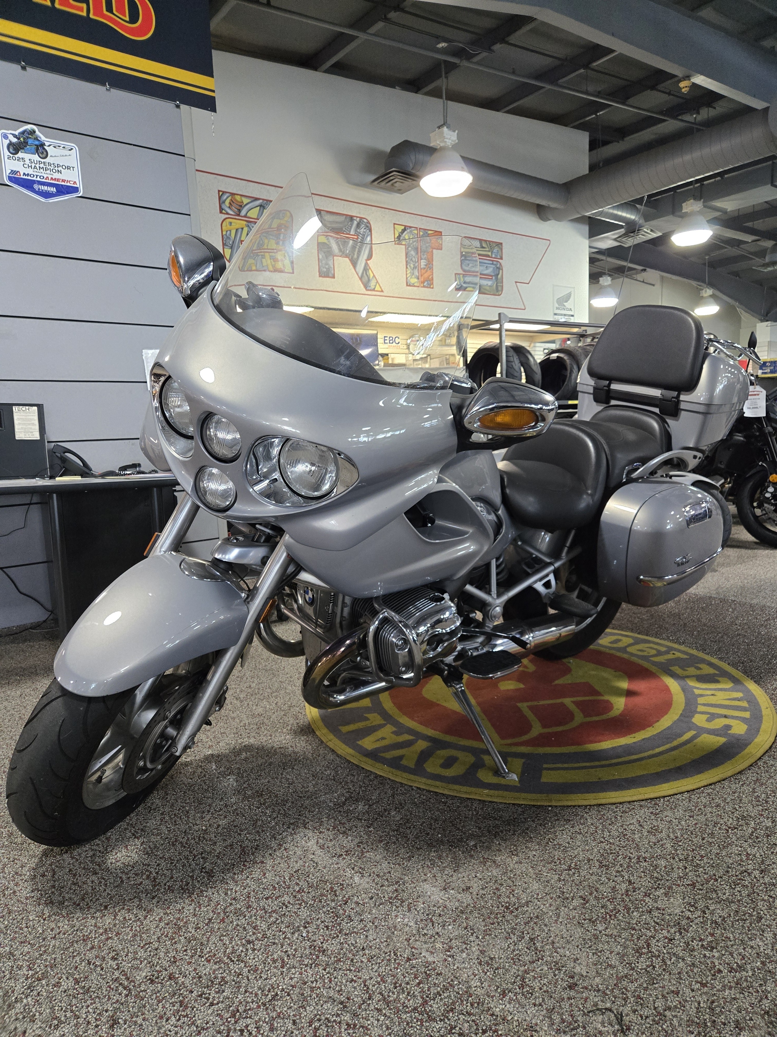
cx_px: 388
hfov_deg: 58.9
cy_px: 518
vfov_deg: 73.9
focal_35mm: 23
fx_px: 688
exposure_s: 1/120
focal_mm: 5.4
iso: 800
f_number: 1.8
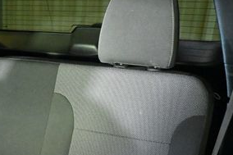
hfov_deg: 35.1
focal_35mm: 54
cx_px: 30
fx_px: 349
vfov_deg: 24.2
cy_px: 145
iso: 12800
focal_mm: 16
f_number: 3.5
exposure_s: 1/15
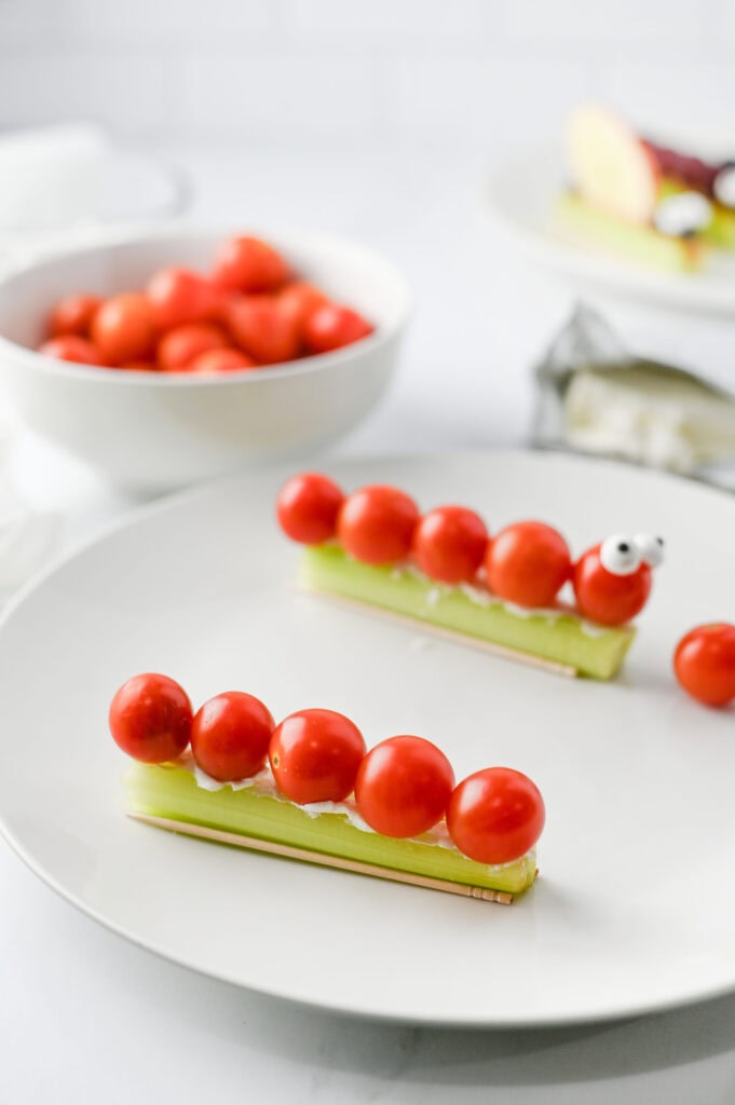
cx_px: 368
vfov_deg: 39.6
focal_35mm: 50
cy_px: 552
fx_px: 1534
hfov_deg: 26.9
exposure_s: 1/100
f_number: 4
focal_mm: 50
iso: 200
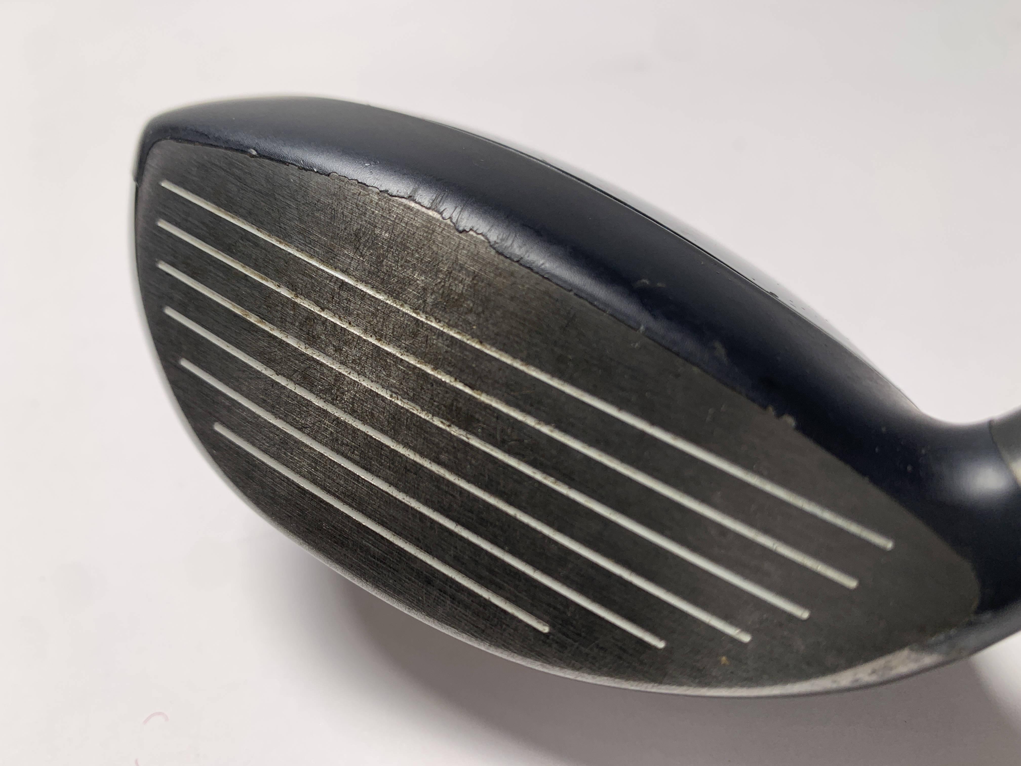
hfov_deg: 67.3
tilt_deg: -36.7
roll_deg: +6.6
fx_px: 767
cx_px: 510
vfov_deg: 53.1
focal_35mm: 26
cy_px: 383
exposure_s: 1/289
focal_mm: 4.25
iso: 25
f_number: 1.8
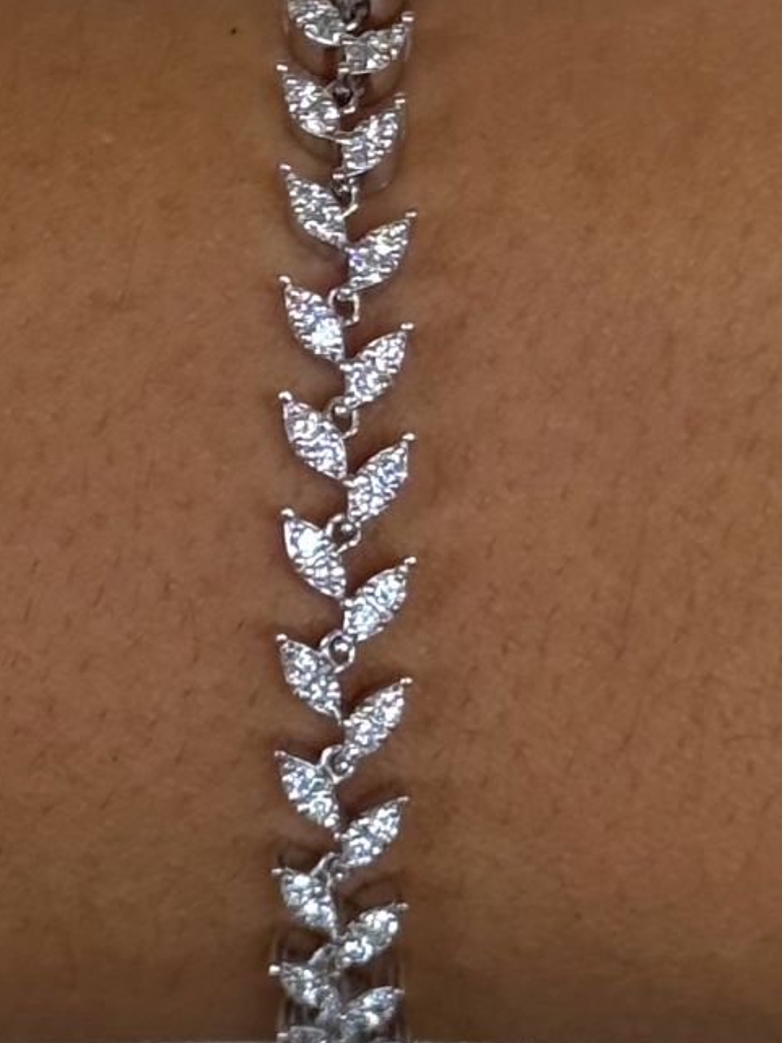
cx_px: 355
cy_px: 247
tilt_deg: -17.6
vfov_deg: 10.6
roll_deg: +0.8
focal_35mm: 187
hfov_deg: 7.9
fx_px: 5636
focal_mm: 6.86
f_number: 1.78
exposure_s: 1/70
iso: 100
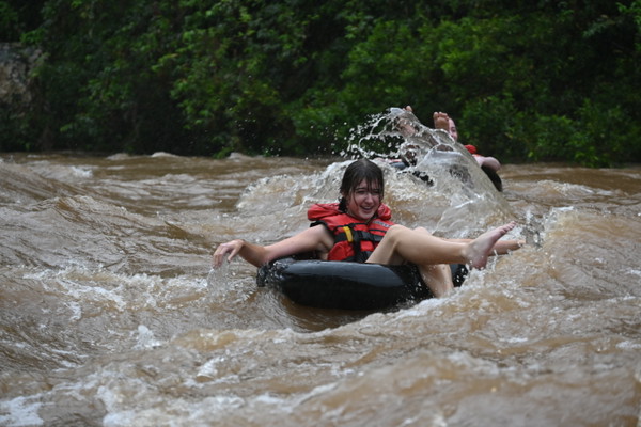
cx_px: 320
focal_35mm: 172
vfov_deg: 8.0
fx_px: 3071
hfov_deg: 11.9
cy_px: 214
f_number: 6
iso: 280
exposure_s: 1/250
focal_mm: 115
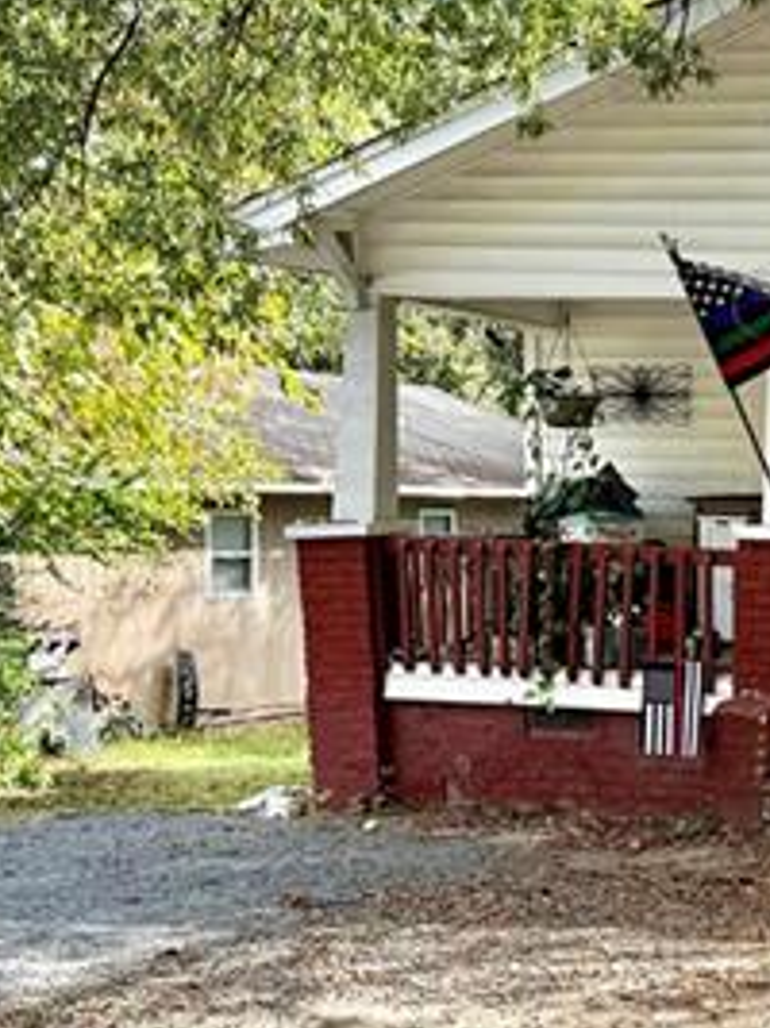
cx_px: 1005
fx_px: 2048
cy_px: 601
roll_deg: -0.4
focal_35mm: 69
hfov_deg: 19.6
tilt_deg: -2.1
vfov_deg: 28.1
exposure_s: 1/1046
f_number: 1.78
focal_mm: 6.76
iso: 100
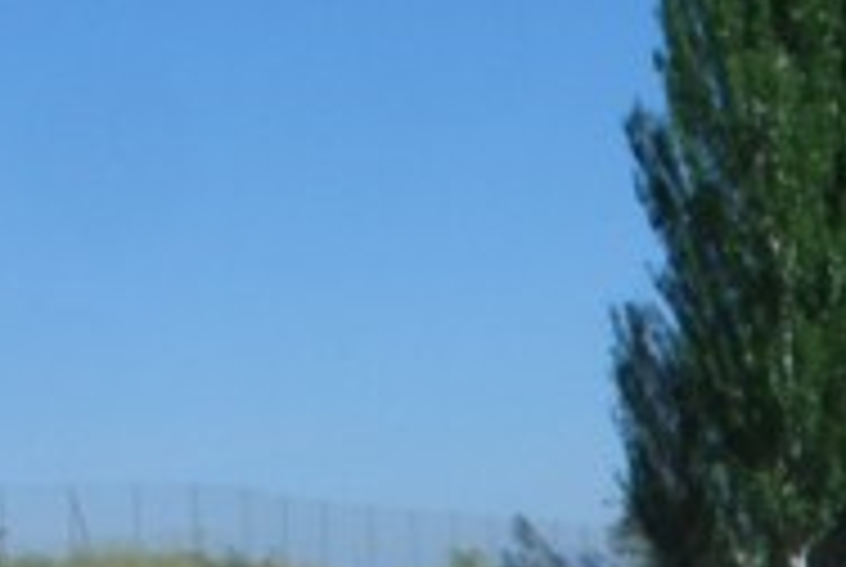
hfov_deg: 11.8
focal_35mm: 159
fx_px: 3742
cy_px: 954
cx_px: 1602
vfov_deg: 8.4
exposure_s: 1/400
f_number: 5.6
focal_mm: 6.3
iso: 64
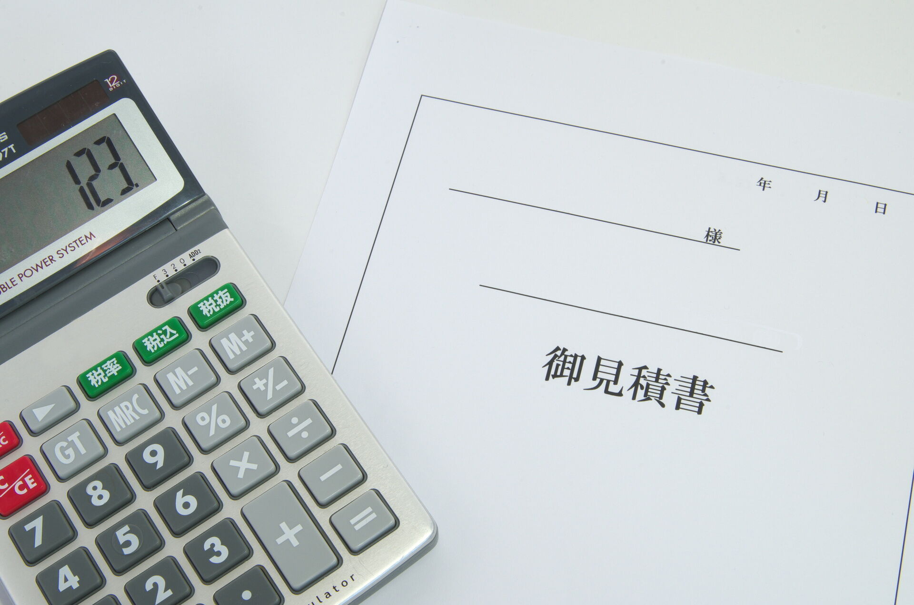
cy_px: 302
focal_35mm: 64
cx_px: 457
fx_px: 1622
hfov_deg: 31.5
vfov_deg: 21.2
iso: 200
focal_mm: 43
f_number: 20
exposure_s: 1/1.67
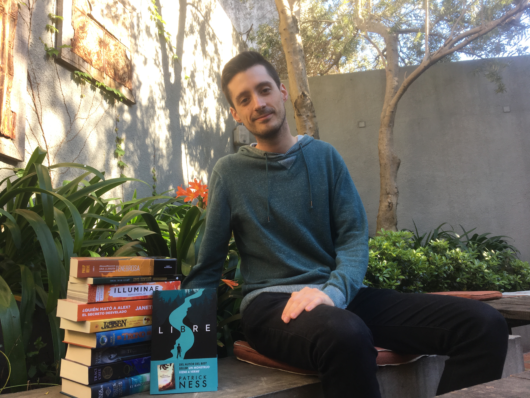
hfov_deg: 61.7
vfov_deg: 48.2
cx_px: 265
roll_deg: +1.4
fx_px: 444
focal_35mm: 29
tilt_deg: +9.2
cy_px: 199
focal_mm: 4.15
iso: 25
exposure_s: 1/126
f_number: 2.2
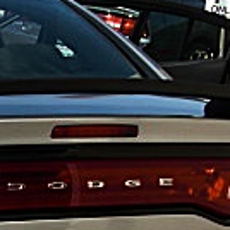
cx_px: -141
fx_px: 1143
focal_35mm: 152
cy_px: 185
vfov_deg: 11.5
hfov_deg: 11.0
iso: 50
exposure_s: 1/640
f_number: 2.8
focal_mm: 6.3
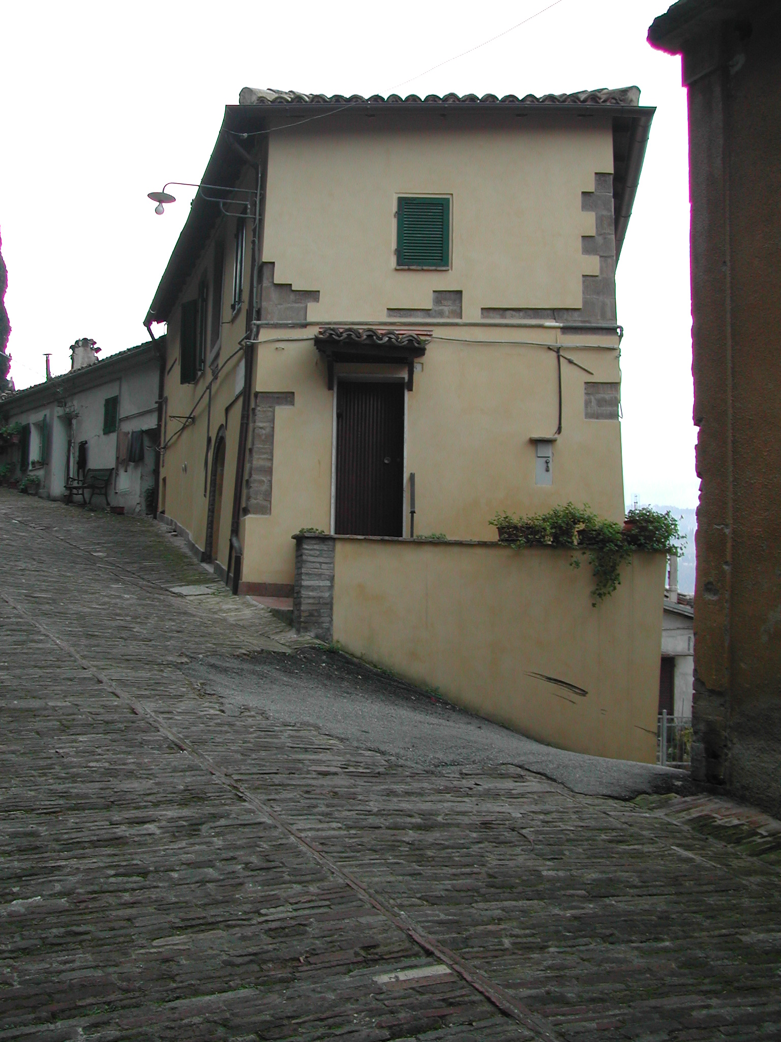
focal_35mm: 38
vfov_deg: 49.0
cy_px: 521
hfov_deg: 37.7
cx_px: 390
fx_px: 1143
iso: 100
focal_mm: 8
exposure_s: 1/235
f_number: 2.8
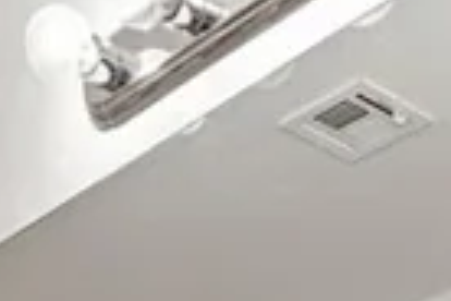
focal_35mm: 104
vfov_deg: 10.4
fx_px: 1303
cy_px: 836
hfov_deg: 19.6
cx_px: 144
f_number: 10
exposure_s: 1/50
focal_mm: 14
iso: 500
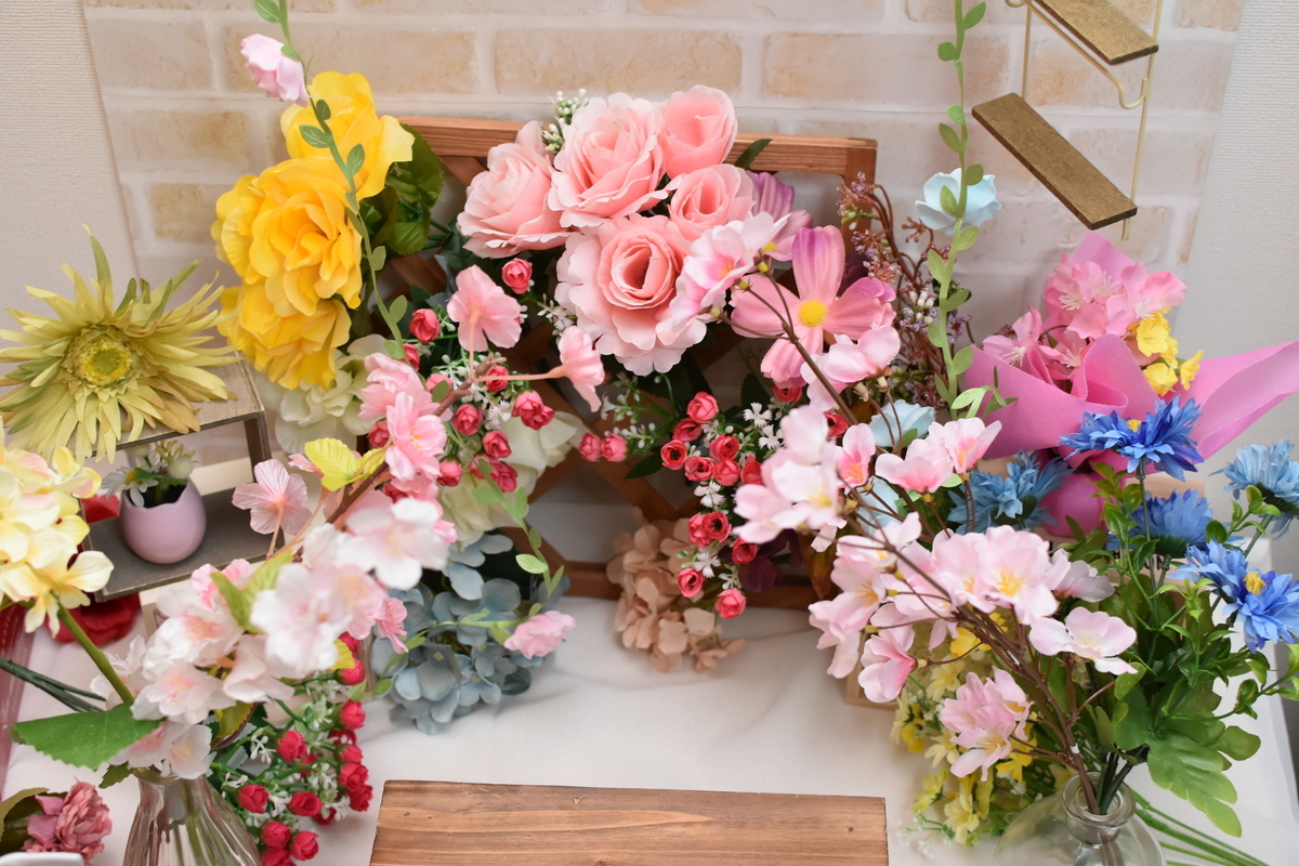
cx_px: 650
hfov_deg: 37.9
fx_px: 1894
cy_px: 433
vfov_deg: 25.8
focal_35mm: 52
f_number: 3.2
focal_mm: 35
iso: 800
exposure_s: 1/60
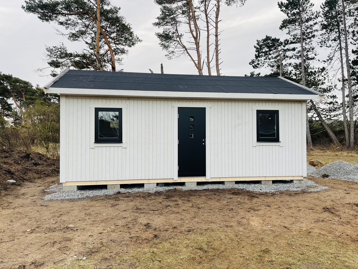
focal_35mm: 25
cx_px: 179
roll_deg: +0.4
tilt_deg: +0.8
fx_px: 259
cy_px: 134
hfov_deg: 69.4
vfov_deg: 54.9
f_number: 1.6
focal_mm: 5.1
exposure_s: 1/367
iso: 32
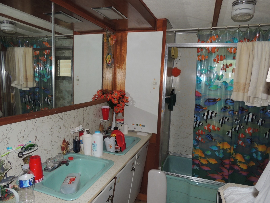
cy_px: 102
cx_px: 135
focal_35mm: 24
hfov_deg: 71.6
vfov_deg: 56.8
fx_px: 187
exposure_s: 1/30
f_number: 3
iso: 200
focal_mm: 4.3
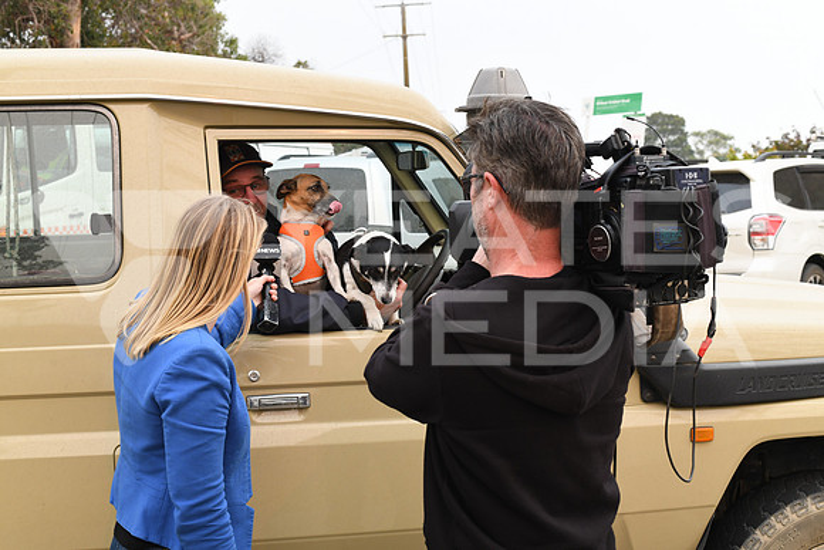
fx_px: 1145
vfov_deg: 27.0
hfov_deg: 39.6
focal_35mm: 50
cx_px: 412
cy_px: 275
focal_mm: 50
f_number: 9
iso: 500
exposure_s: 1/160
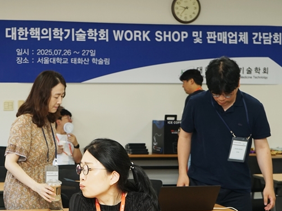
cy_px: 128
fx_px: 734
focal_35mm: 90
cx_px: 81
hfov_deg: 21.6
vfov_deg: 16.4
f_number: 6.3
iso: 400
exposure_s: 1/100
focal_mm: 47
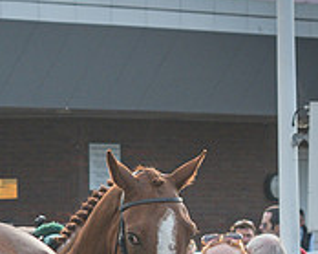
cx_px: 100
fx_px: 3349
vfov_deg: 4.3
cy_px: 284
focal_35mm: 356
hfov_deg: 5.4
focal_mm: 50
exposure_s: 1/500
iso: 200
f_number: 5
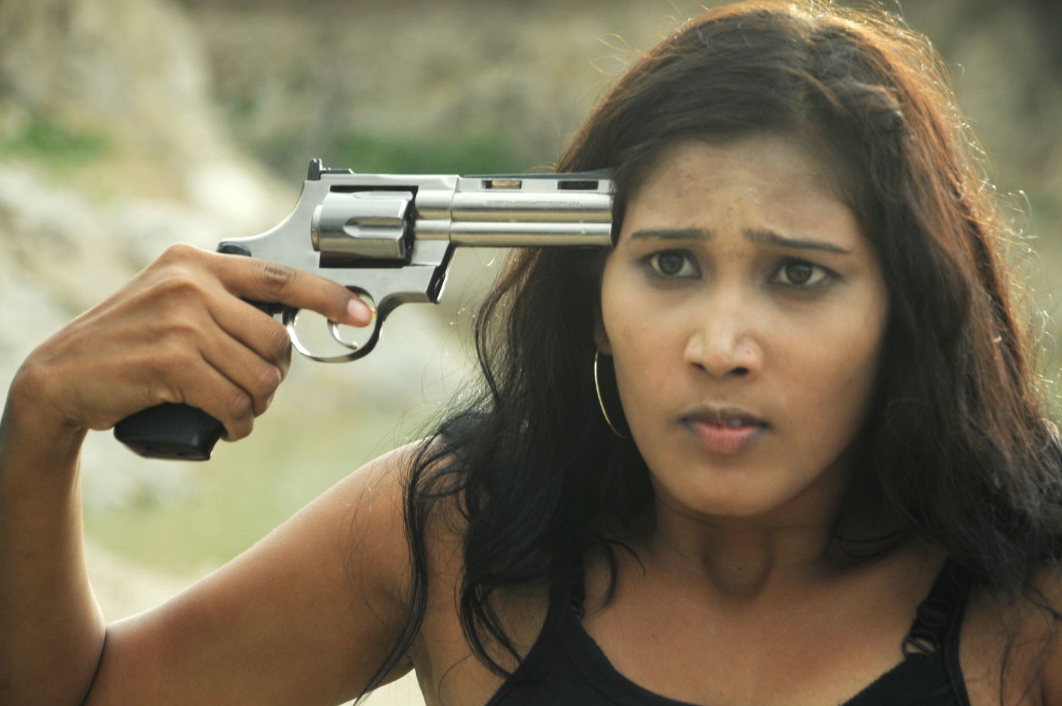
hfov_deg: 10.1
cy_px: 377
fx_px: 5982
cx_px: 570
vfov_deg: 6.8
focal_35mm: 203
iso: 200
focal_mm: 120
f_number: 5.6
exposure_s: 1/125
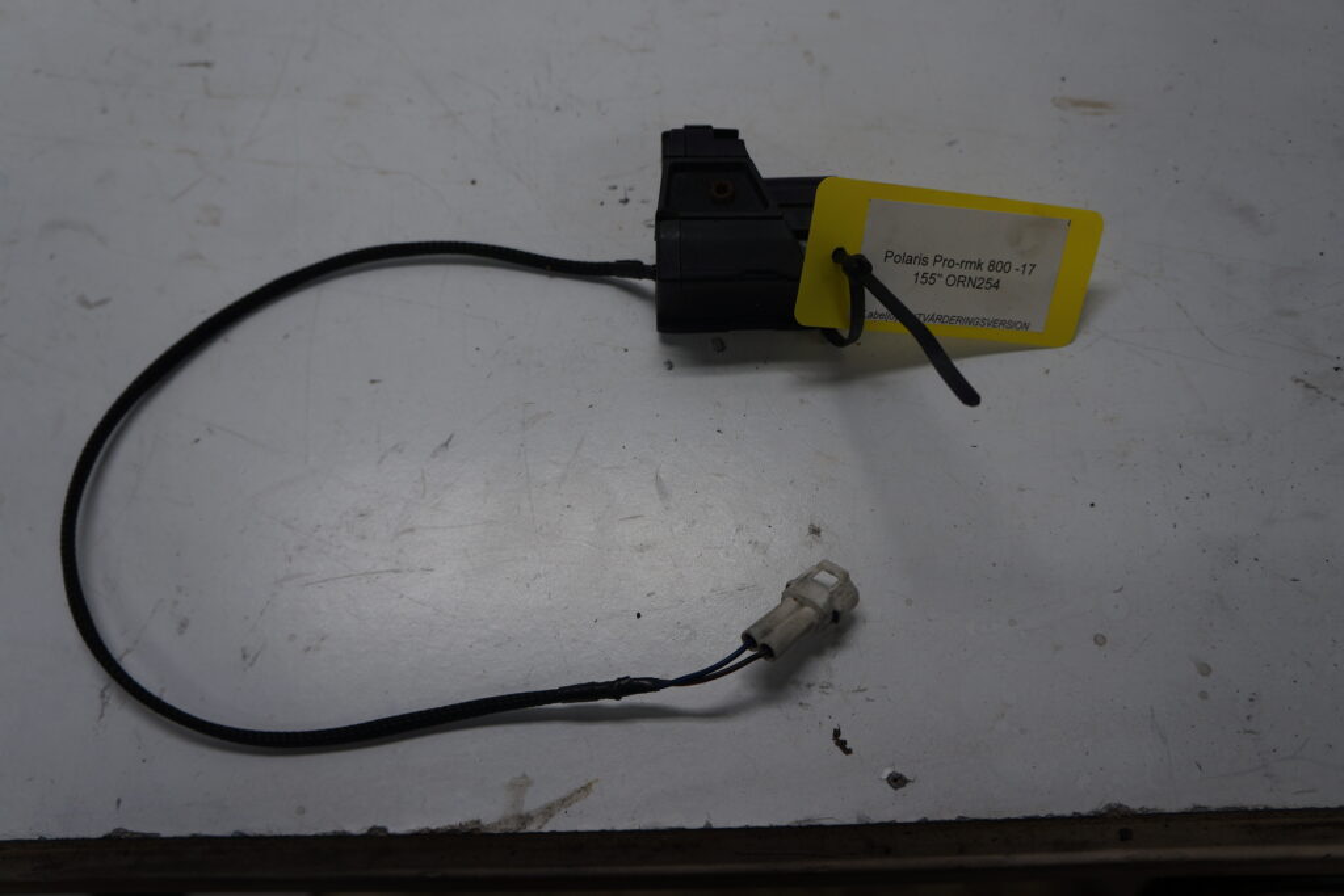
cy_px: 448
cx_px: 672
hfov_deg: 59.5
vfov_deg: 41.7
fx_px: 1176
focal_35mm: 32
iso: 100
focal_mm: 21
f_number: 4
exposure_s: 1/160
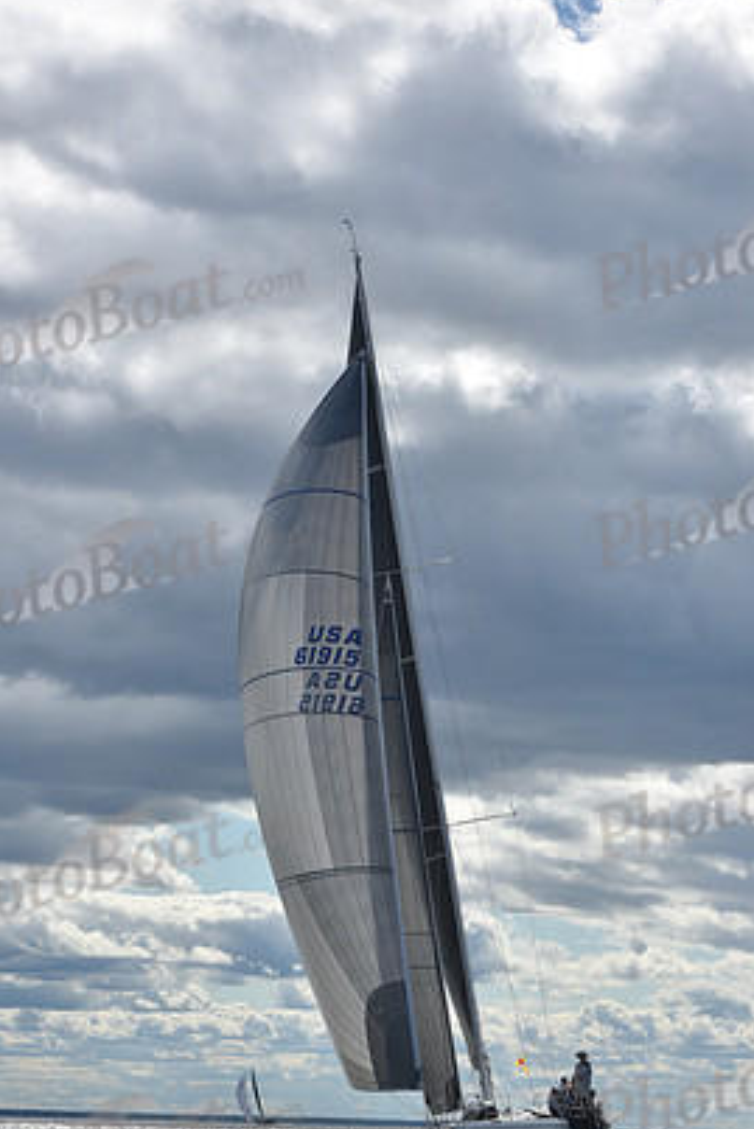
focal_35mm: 108
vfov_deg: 18.9
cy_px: 684
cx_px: 450
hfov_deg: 12.7
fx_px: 3390
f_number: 11
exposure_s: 1/1000
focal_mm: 75
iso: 250
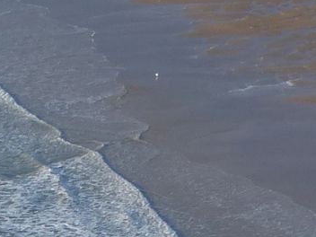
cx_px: -408
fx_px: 5678
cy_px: 497
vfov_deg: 2.4
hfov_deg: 3.2
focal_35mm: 622
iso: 100
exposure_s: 1/640
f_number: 4
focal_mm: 17.8
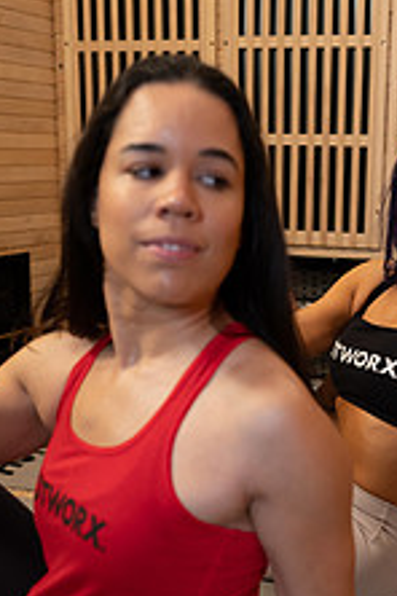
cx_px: 300
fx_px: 1174
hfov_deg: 19.1
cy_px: 483
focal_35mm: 71
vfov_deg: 27.8
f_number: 2.8
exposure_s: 1/125
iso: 640
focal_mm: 35
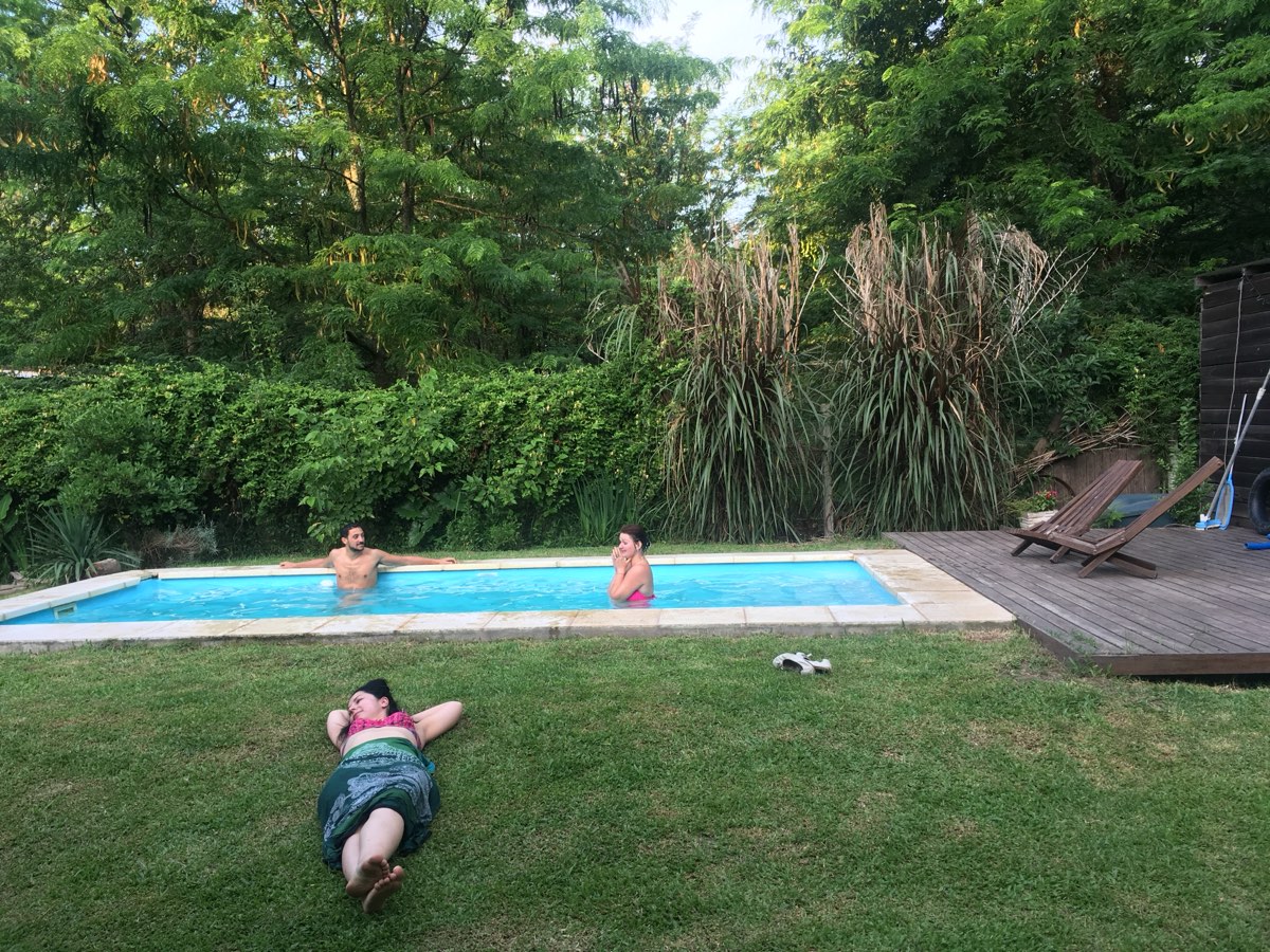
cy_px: 476
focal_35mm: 29
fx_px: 1064
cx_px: 635
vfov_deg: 48.2
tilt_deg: -3.1
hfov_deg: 61.7
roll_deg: +3.1
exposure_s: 1/100
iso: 25
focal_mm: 4.15
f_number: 2.2
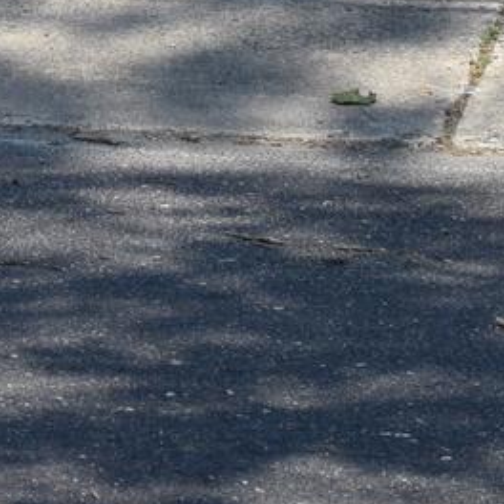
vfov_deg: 6.4
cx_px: -496
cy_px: -770
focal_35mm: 257
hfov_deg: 6.6
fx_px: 4233
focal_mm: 26
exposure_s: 1/320
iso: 200
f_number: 9
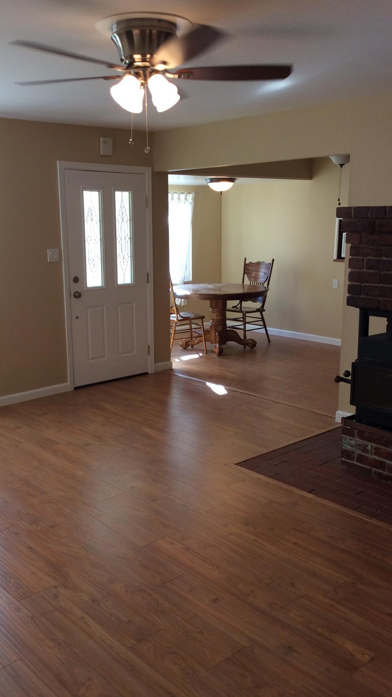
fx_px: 647
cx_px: 184
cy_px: 349
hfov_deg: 33.7
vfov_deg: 56.6
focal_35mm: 35
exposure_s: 1/50
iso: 50
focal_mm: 3.3
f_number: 2.4
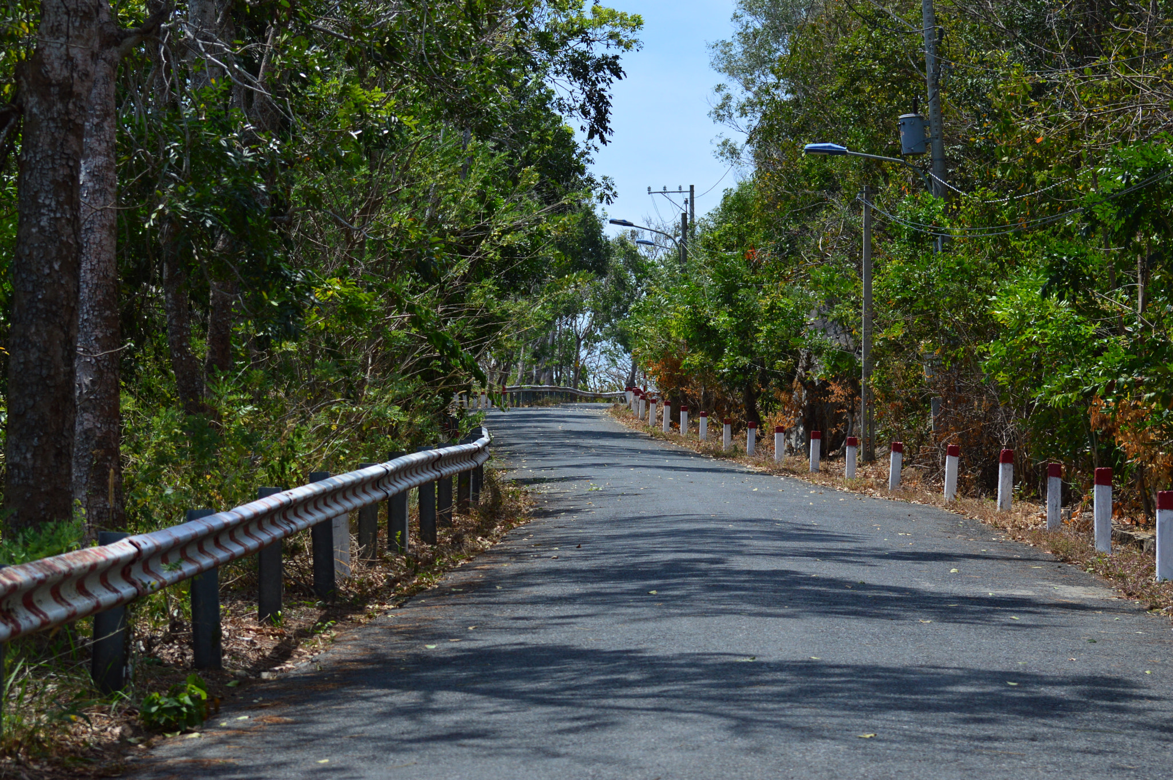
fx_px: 3418
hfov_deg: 19.5
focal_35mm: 105
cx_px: 586
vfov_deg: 13.0
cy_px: 390
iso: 400
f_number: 5.6
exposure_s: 1/2500
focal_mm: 70
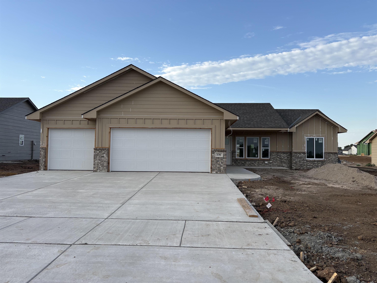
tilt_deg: +3.1
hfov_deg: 67.3
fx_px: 283
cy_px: 142
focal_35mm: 26
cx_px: 188
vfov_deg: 53.1
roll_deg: +0.4
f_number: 1.6
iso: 50
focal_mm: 5.96
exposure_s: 1/1311
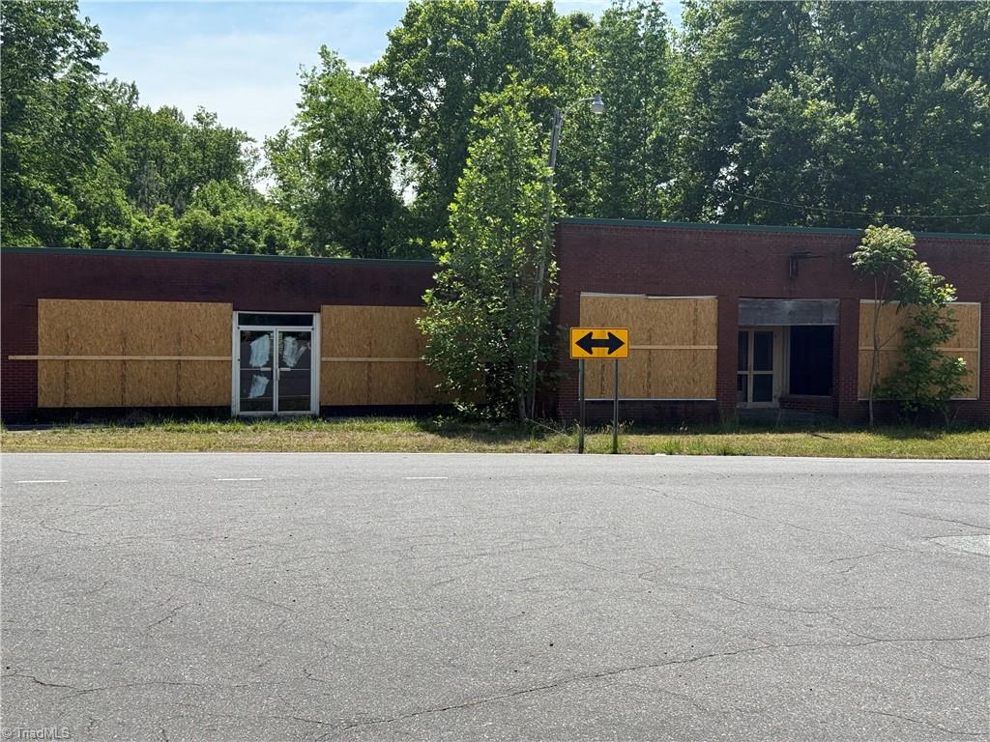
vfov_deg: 30.3
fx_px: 1373
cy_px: 371
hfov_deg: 39.7
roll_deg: -0.6
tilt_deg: -1.9
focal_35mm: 48
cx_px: 495
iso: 80
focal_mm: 6.76
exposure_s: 1/4878
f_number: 1.78
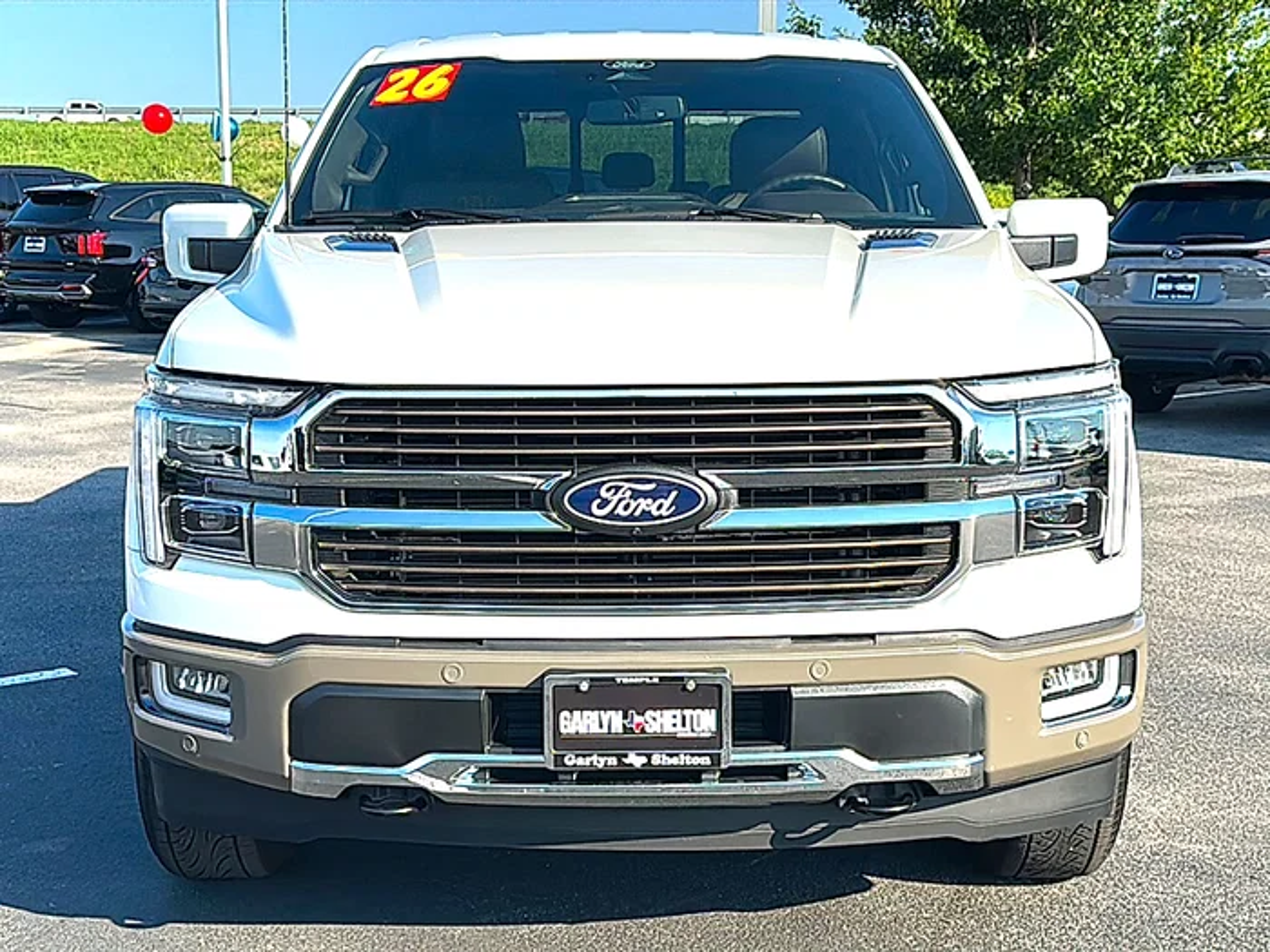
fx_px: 1541
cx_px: 635
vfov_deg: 34.3
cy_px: 476
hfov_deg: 44.8
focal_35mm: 42
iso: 80
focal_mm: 6.86
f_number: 1.78
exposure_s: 1/5051
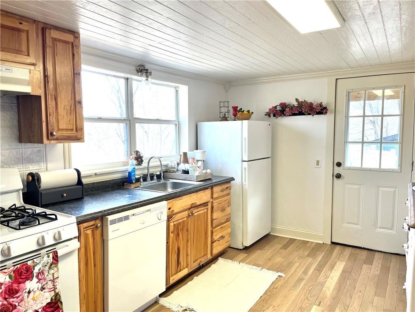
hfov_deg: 67.3
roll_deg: +0.0
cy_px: 156
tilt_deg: -5.3
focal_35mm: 26
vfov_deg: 53.1
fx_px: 312
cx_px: 208
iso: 40
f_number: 1.6
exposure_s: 1/120
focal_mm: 5.1
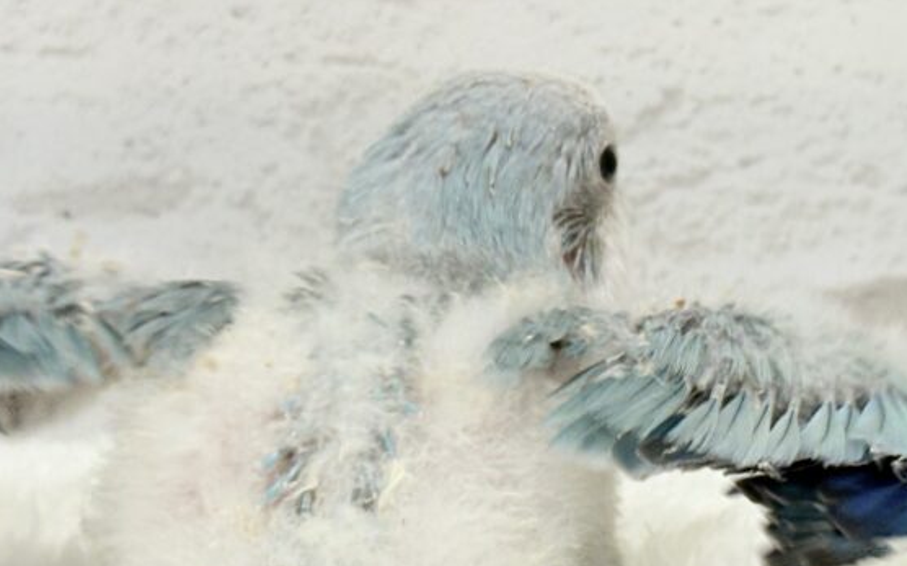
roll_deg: +1.6
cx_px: 626
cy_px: 248
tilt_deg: -14.3
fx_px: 2940
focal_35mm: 119
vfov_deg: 11.0
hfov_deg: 17.5
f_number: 1.6
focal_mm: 5.96
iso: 50
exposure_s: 1/100
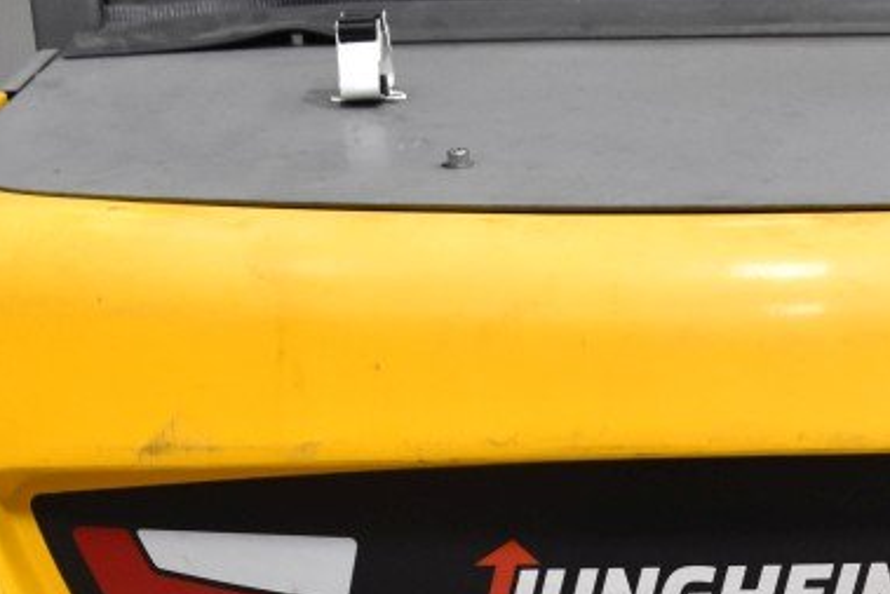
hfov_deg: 21.0
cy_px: 937
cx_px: 805
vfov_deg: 13.4
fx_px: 2349
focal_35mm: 95
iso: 1600
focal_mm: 20
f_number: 4.5
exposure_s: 1/50
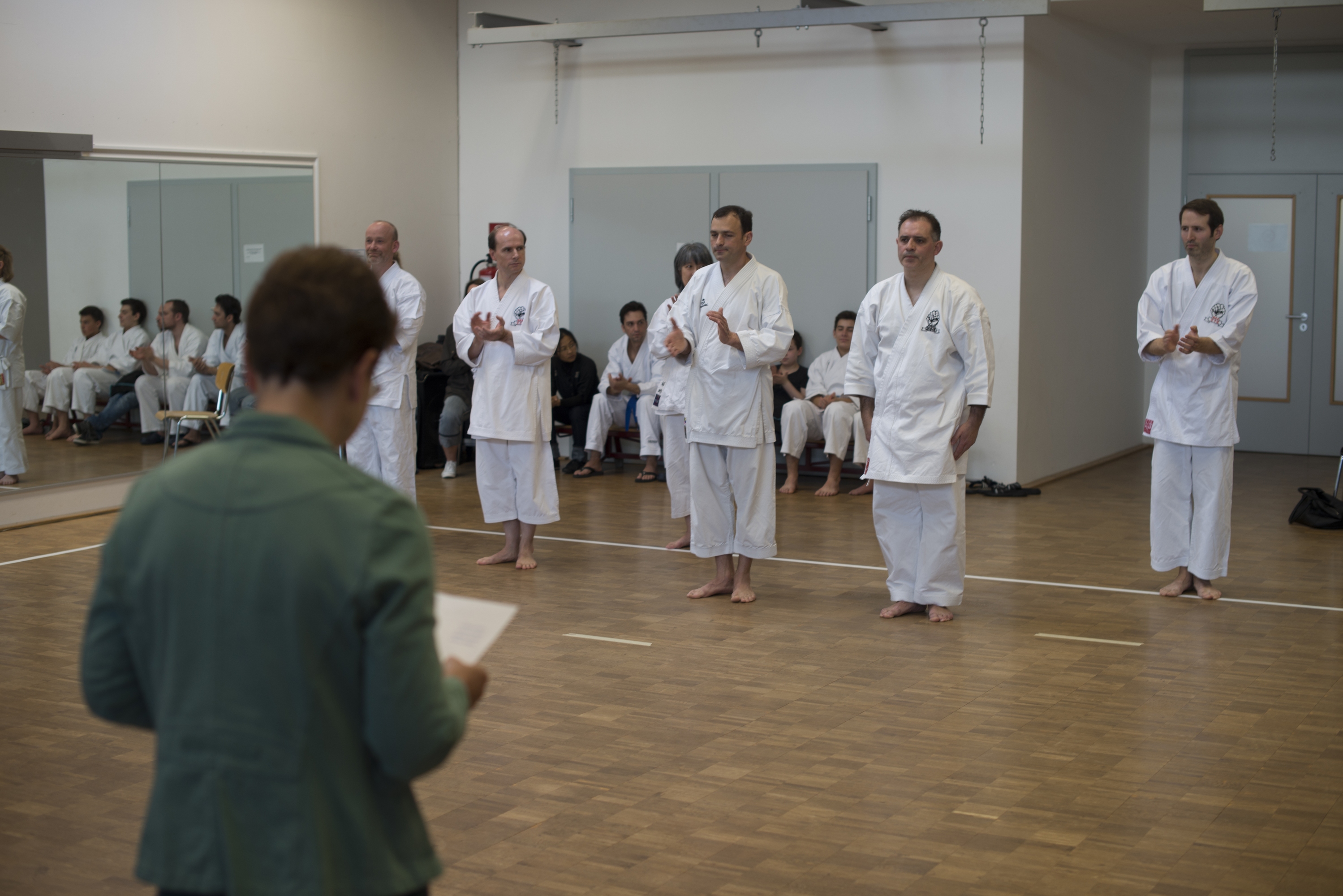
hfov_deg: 39.6
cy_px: 448
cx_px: 672
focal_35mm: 50
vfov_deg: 27.0
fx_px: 1866
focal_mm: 50
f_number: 3.2
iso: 100
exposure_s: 1/50
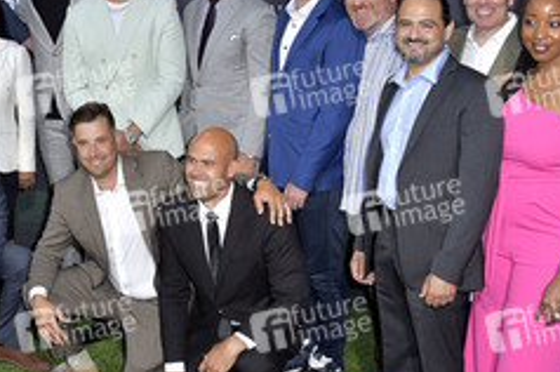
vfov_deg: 25.4
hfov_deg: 36.2
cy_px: 148
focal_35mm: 53
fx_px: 823
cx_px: 106
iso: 400
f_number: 6.3
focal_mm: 28
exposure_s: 1/250
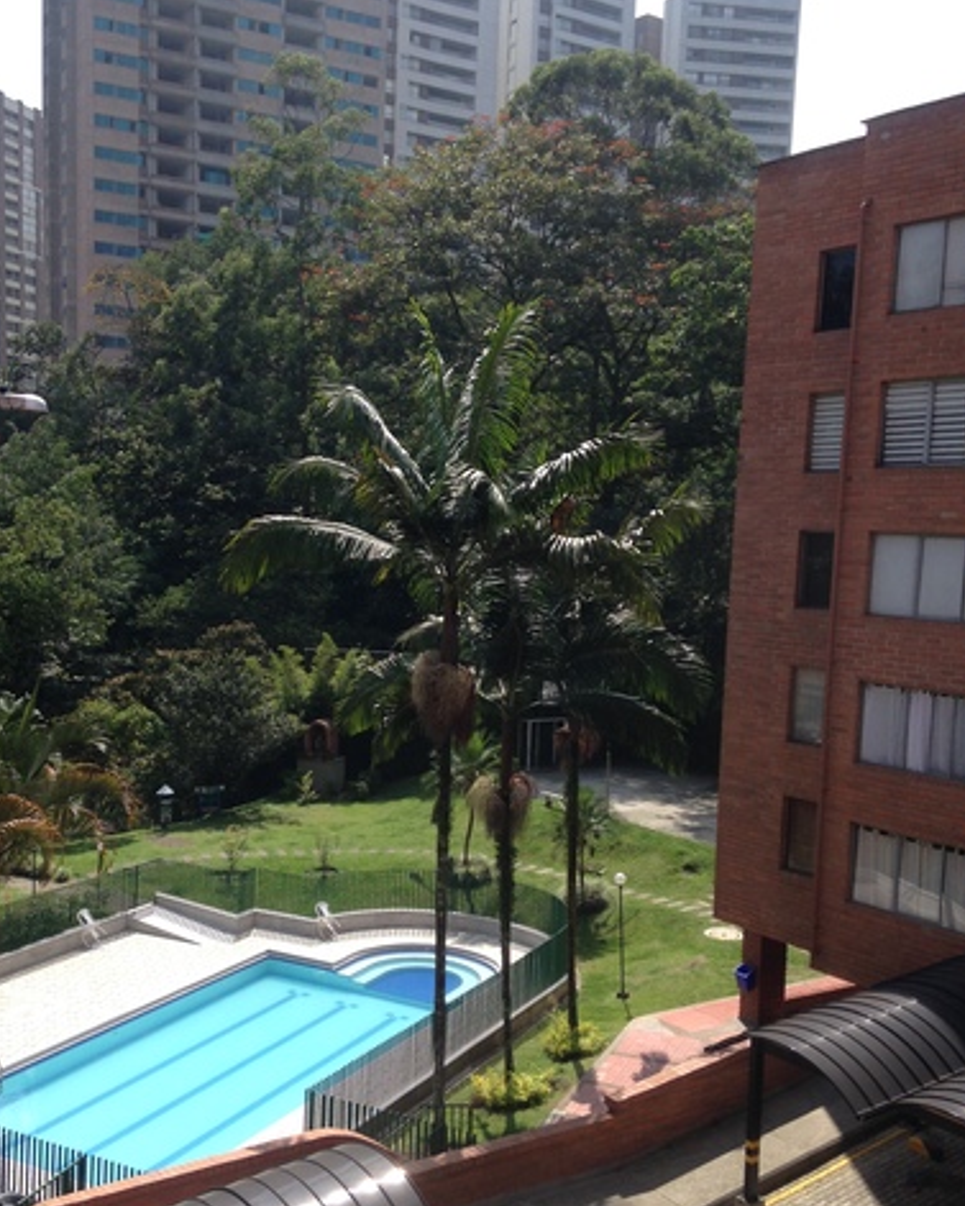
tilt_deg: -10.4
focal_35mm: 41
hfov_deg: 36.4
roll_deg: -3.6
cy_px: 673
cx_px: 392
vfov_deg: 44.7
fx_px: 1463
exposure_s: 1/1232
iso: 50
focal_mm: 4.12
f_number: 2.4
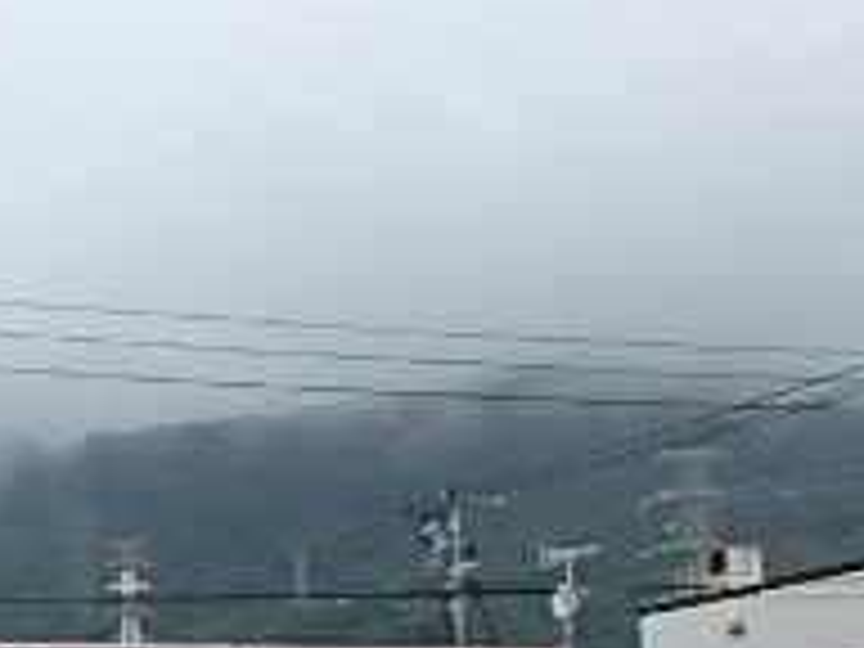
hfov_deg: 24.2
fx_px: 1747
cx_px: -274
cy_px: 850
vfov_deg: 19.3
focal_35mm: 70
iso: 125
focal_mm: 3.7
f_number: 3.5
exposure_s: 1/250
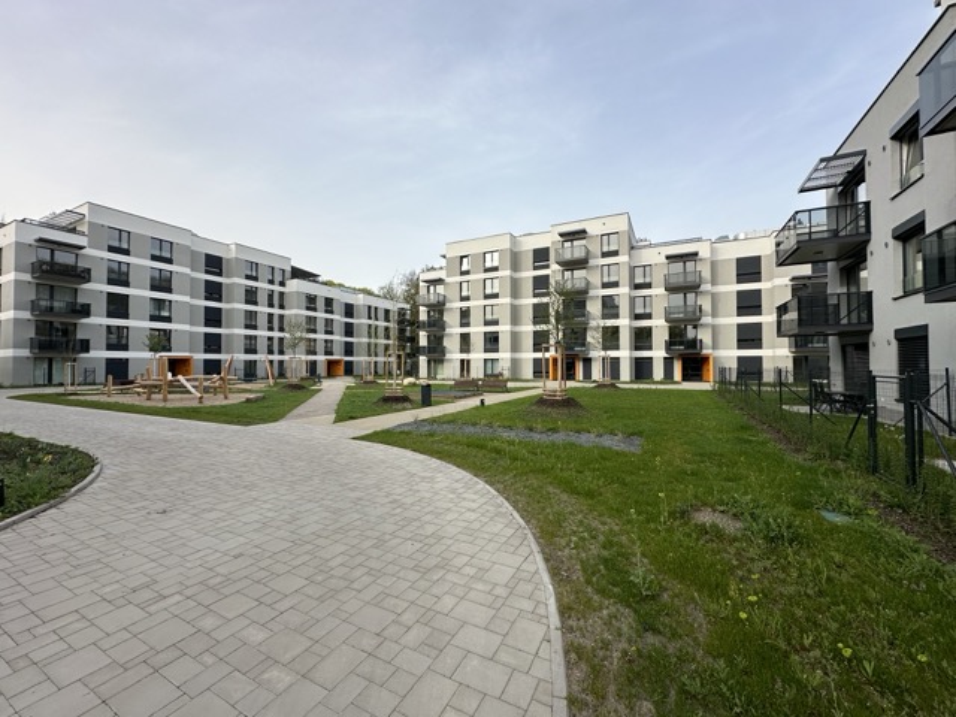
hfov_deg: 102.1
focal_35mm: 14
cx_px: 478
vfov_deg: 85.7
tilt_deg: +1.9
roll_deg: +0.2
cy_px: 358
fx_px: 387
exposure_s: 1/698
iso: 40
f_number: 2.2
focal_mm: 2.22
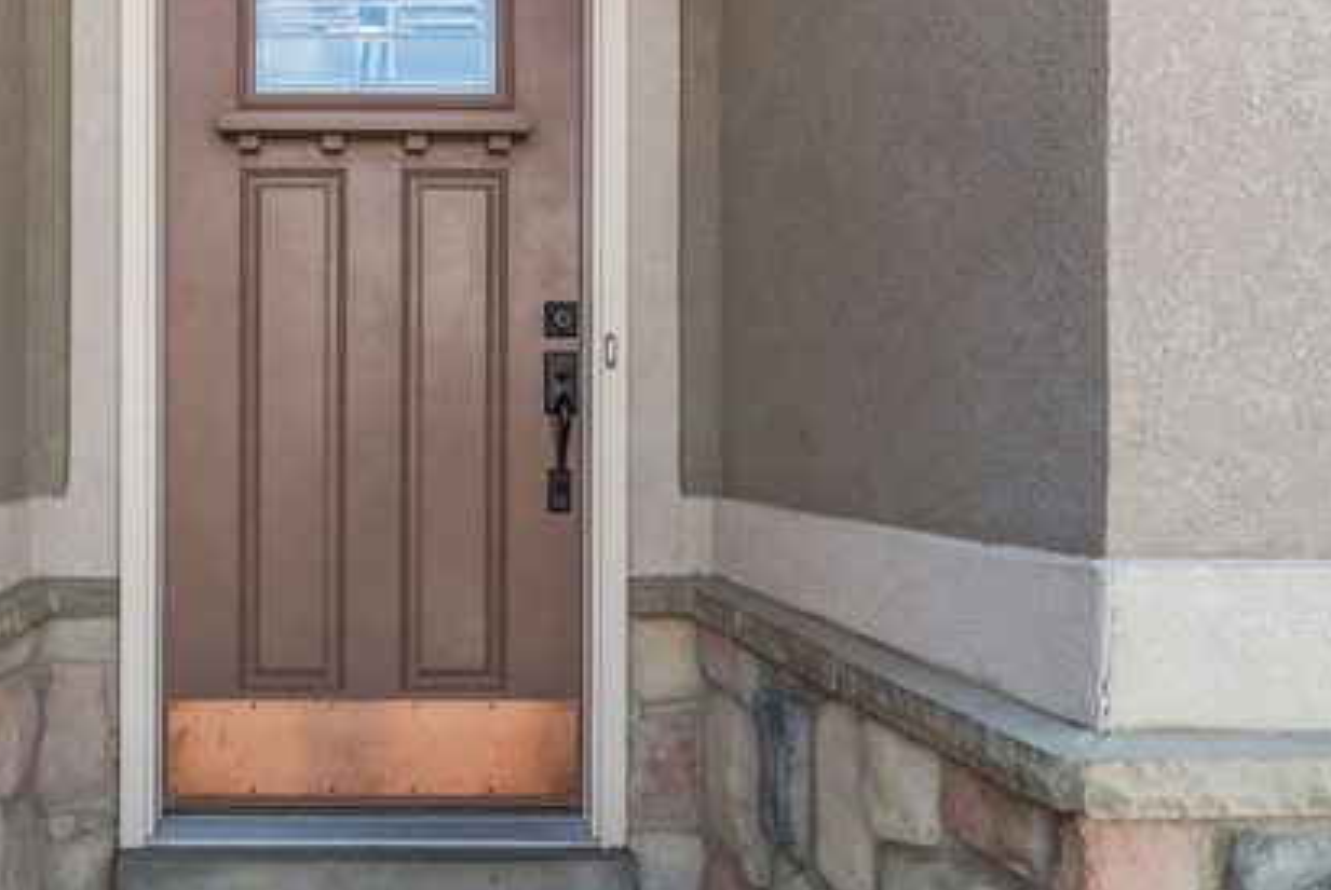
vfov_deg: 46.2
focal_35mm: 28
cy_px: 346
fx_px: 1036
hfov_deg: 62.3
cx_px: 359
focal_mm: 12
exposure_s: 1/125
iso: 100
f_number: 5.6
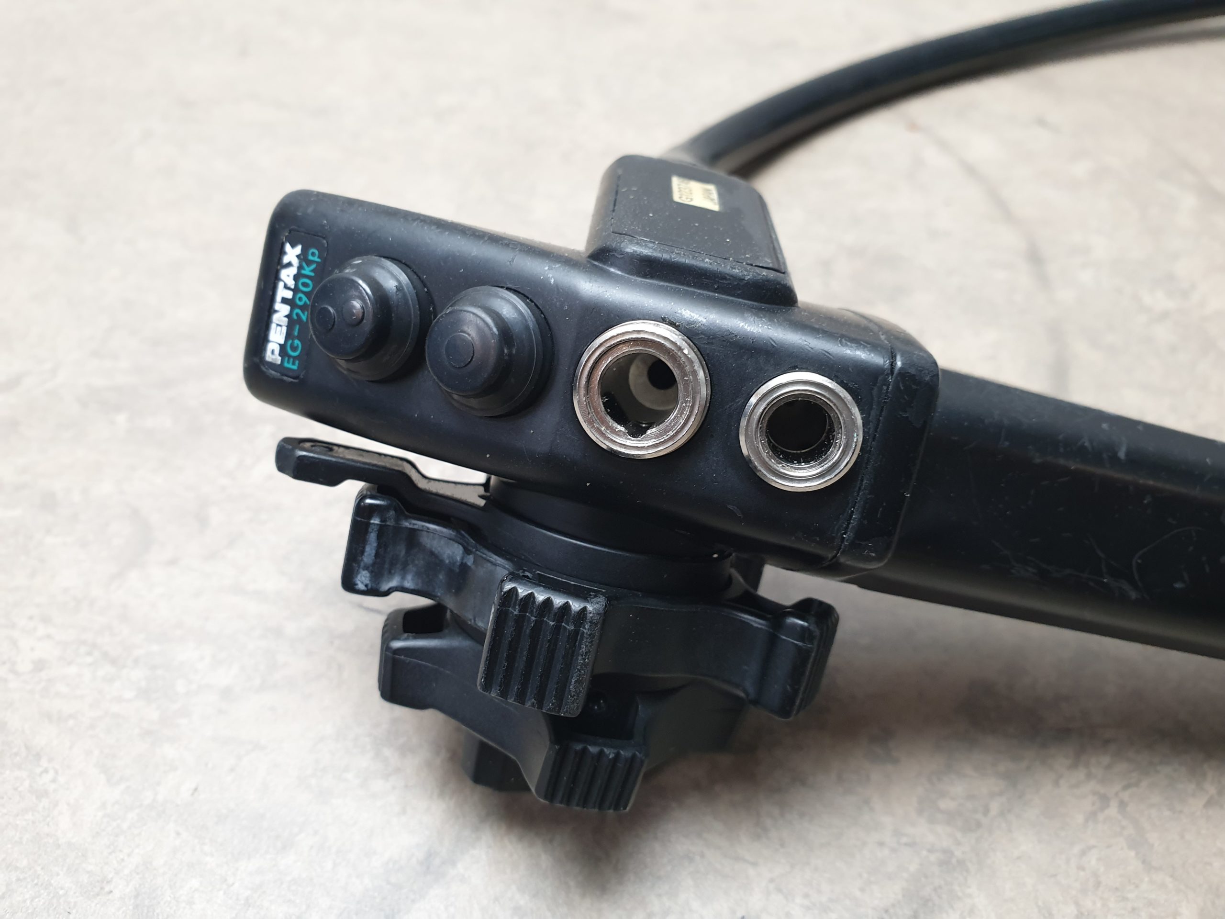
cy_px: 460
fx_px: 920
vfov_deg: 53.1
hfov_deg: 67.3
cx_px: 612
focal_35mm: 26
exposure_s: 1/50
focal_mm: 4.3
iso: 200
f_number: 2.4
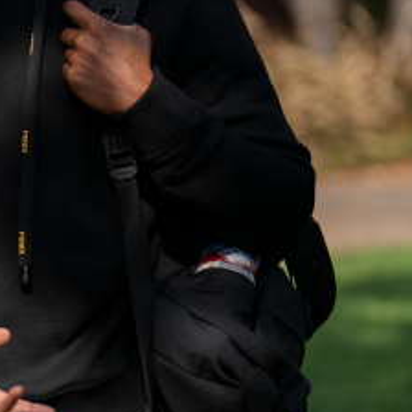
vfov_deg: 7.7
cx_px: -379
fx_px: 3070
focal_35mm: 228
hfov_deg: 7.4
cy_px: 202
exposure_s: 1/3200
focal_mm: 50
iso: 80
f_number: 1.2
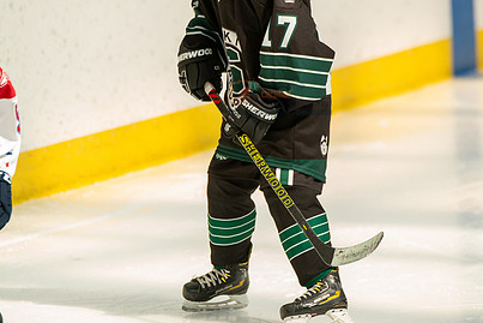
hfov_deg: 4.5
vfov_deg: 3.0
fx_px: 6080
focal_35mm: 453
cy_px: 131
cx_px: 233
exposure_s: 1/2500
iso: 1600
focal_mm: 261
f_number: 3.5
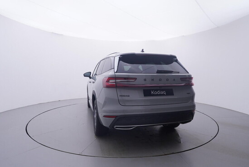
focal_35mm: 22
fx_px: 156
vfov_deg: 56.2
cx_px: 124
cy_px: 84
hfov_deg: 77.3
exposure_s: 1/80
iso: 200
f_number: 5
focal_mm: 15
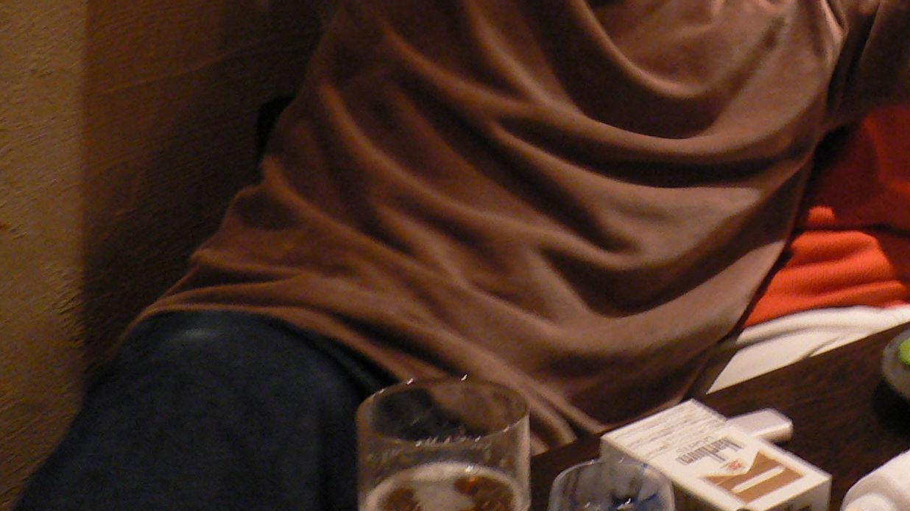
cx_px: 772
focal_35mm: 79
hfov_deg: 26.2
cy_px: -146
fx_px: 1906
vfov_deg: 14.7
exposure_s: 1/8
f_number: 2.8
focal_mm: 5.8
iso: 200
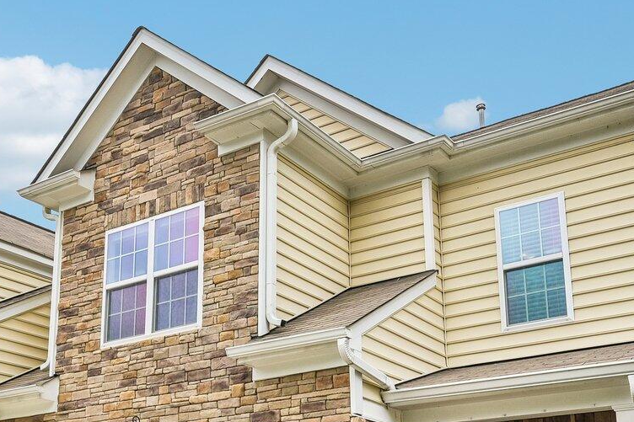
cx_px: 285
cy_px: 370
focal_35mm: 49
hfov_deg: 40.3
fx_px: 863
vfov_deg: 26.7
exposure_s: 1/160
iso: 100
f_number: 8
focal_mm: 18
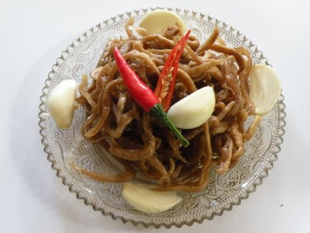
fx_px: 376
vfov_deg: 34.3
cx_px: 155
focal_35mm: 42
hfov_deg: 44.8
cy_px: 116
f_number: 3.2
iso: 400
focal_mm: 7.4
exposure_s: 1/41.5
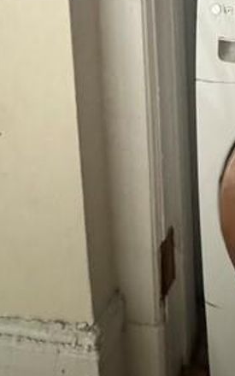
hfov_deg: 21.3
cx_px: 320
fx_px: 553
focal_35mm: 54
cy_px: -170
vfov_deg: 27.5
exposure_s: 1/40
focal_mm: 2.22
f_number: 2.2
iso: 1250
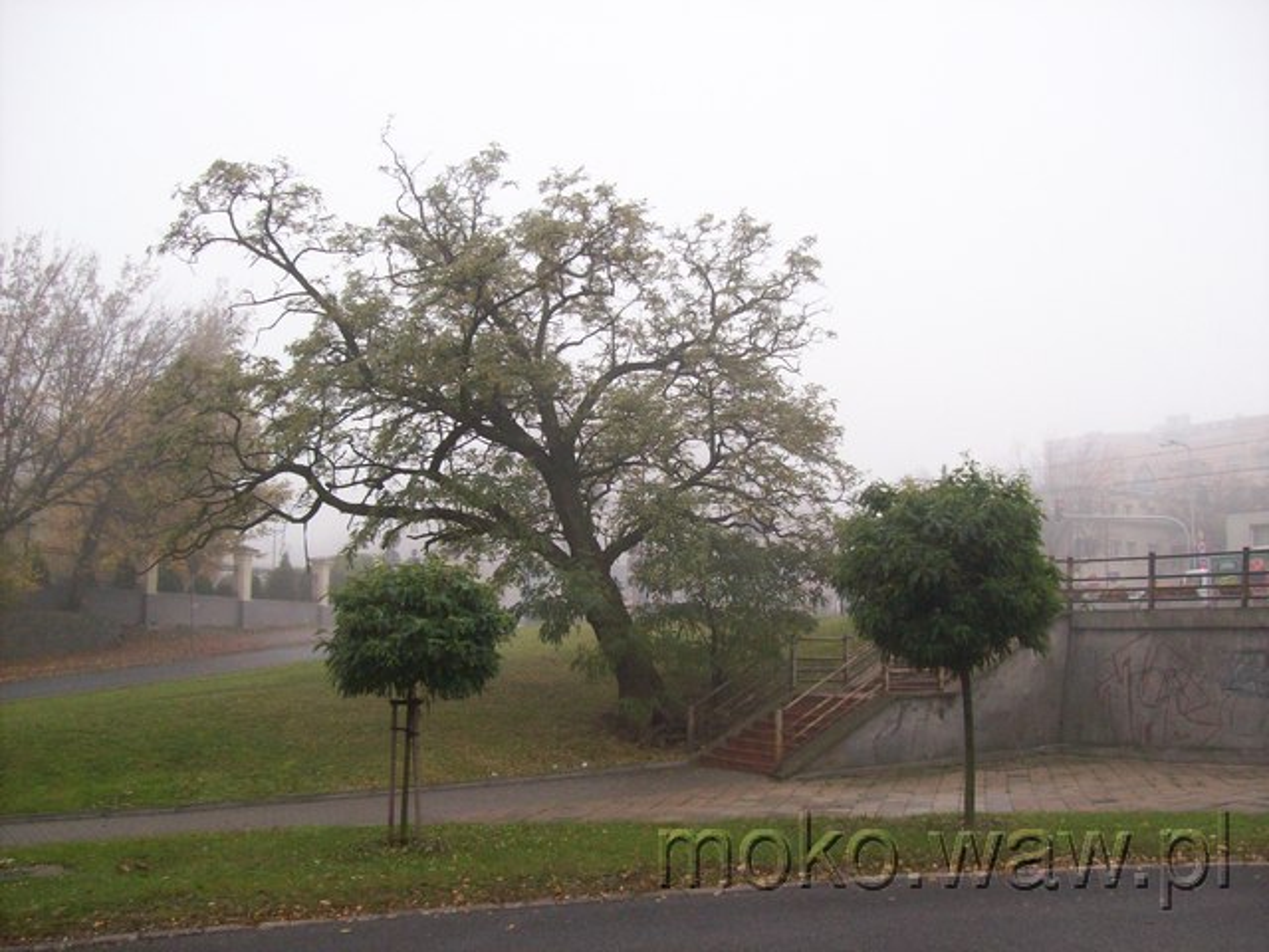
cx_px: 634
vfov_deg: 39.7
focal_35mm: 36
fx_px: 1320
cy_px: 476
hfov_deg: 51.4
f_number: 2.7
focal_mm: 6
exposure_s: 1/112
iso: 200
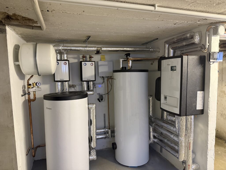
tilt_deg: -4.7
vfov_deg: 56.8
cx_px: 113
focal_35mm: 24
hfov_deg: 71.6
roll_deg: +1.3
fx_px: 157
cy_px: 85
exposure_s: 1/50
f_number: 1.78
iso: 800
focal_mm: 6.76
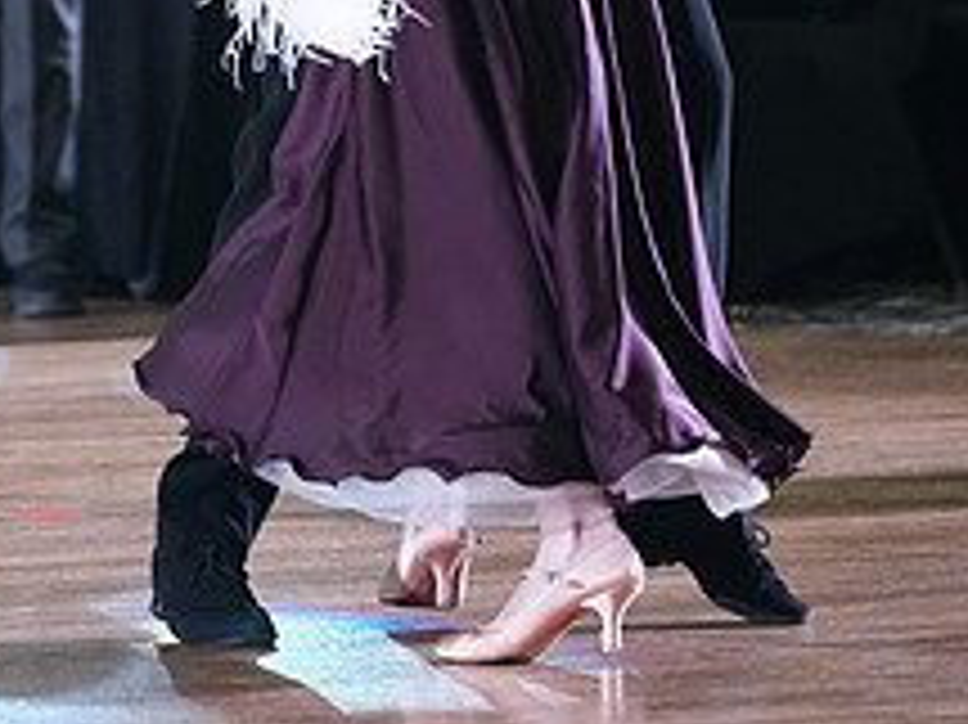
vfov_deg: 2.9
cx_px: 160
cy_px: -252
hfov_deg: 3.8
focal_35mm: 520
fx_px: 14533
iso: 6400
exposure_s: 1/400
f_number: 4
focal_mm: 200
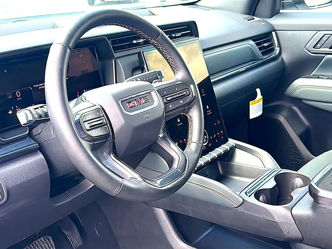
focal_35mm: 37
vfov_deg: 38.7
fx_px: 355
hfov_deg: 50.1
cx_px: 166
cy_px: 124
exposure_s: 1/221
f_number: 1.78
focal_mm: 6.86
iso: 100
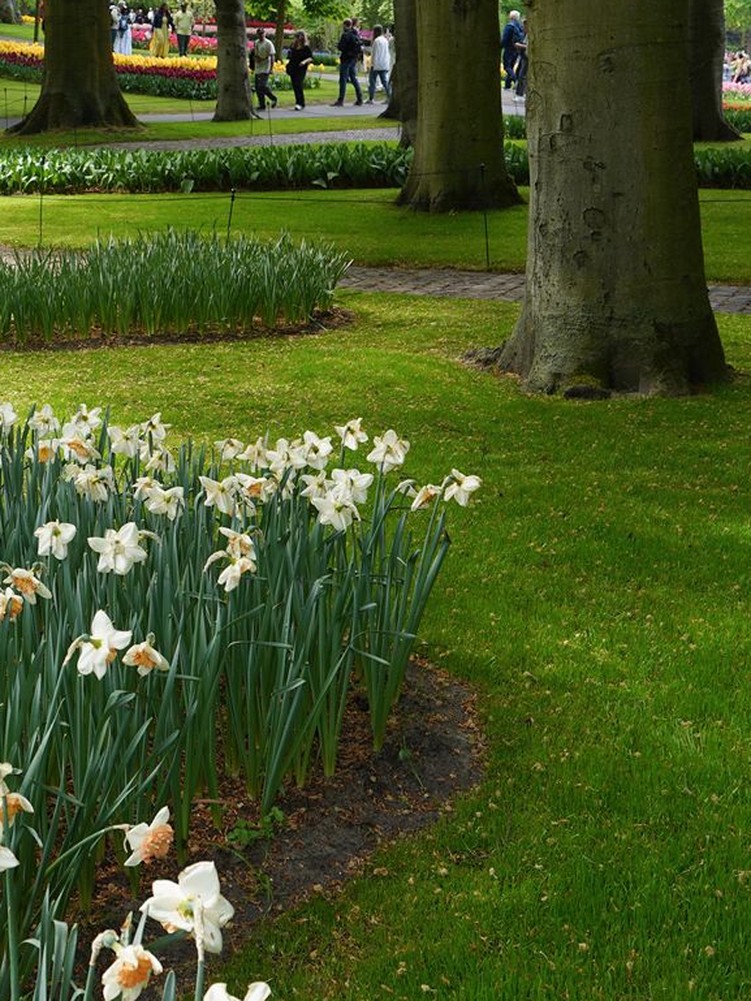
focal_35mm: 60
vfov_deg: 31.8
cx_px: -61
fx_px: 1735
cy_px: 290
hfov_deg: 23.1
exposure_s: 1/100
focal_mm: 24
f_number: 5
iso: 100
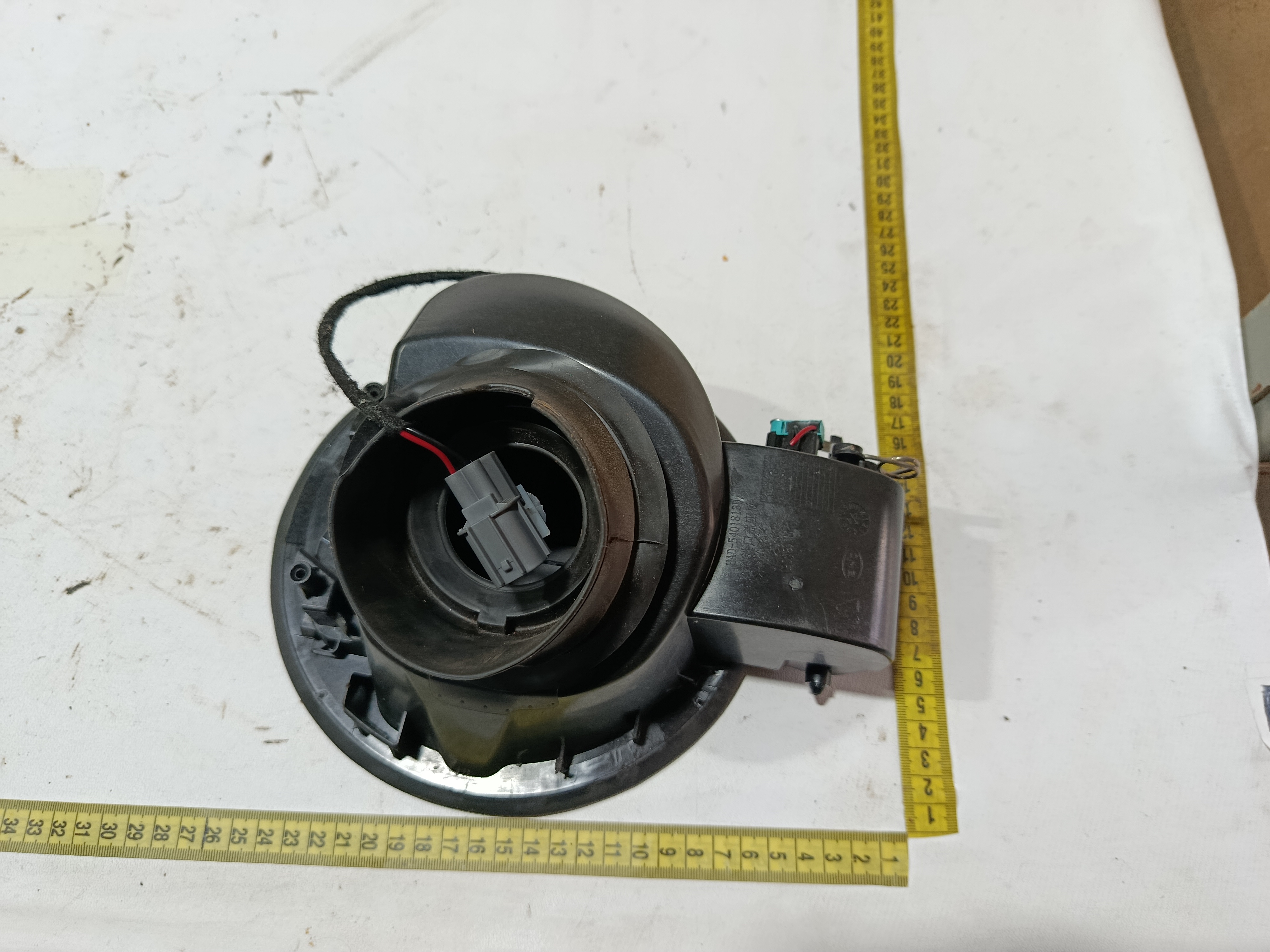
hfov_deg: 71.6
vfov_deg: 56.8
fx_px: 881
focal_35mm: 24
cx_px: 635
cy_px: 476
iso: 199
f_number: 1.7
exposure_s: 1/120
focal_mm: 5.24
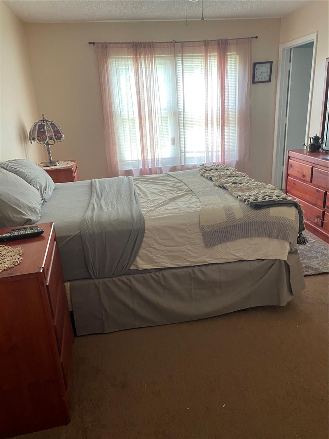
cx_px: 164
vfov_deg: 67.3
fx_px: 329
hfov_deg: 53.1
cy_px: 220
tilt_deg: -18.1
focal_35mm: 26
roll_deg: +3.7
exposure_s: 1/60
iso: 250
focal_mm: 4.25
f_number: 1.8
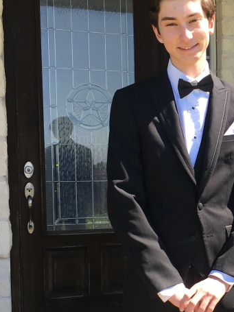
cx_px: 249
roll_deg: +1.1
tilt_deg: -1.0
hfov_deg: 20.7
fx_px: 613
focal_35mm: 68
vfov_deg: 28.4
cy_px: 206
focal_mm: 4.15
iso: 25
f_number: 2.2
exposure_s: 1/425
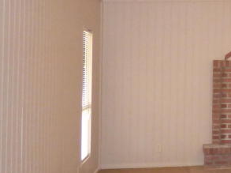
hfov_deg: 23.1
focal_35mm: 70
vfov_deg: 21.0
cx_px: 335
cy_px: 82
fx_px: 467
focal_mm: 3.58
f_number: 2.8
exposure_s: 1/60
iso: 640
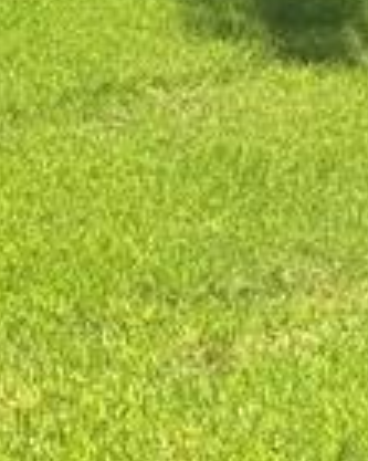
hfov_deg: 7.5
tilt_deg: -0.6
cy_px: -580
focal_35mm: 173
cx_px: -852
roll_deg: +1.0
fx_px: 2358
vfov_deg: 10.0
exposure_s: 1/1721
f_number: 1.78
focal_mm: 6.76
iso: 80
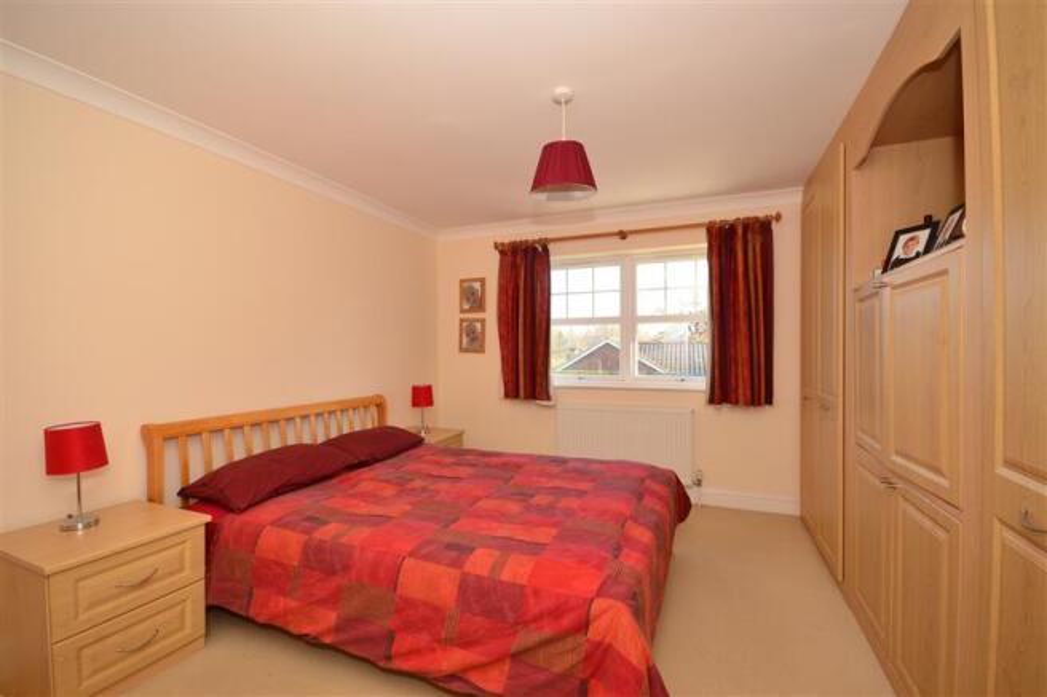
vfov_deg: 77.3
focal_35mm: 15
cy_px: 348
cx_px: 524
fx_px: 436
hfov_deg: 100.4
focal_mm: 10
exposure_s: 1/100
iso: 400
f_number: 7.1
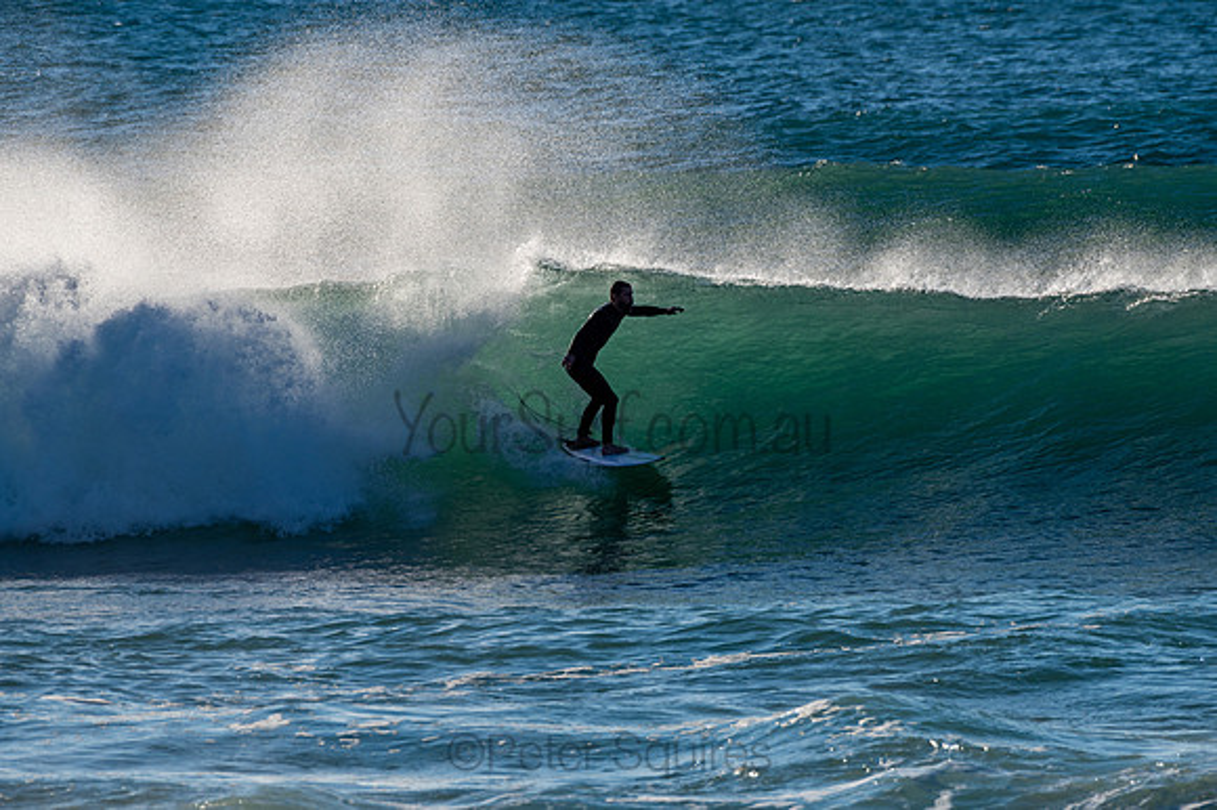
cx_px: 608
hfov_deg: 3.4
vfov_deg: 2.2
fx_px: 20702
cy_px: 405
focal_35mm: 613
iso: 64
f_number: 10
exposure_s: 1/320
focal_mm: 500
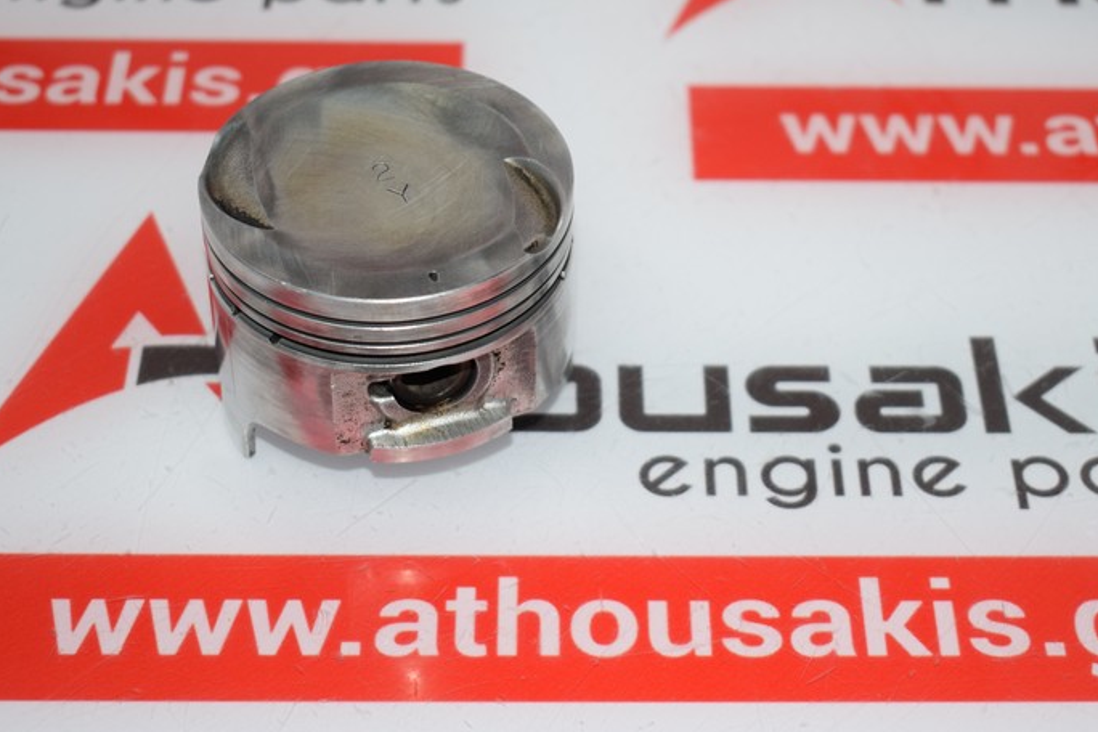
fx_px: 2409
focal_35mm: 79
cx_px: 607
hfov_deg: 25.7
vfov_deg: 17.3
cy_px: 291
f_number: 4.8
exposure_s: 1/200
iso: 500
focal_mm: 36
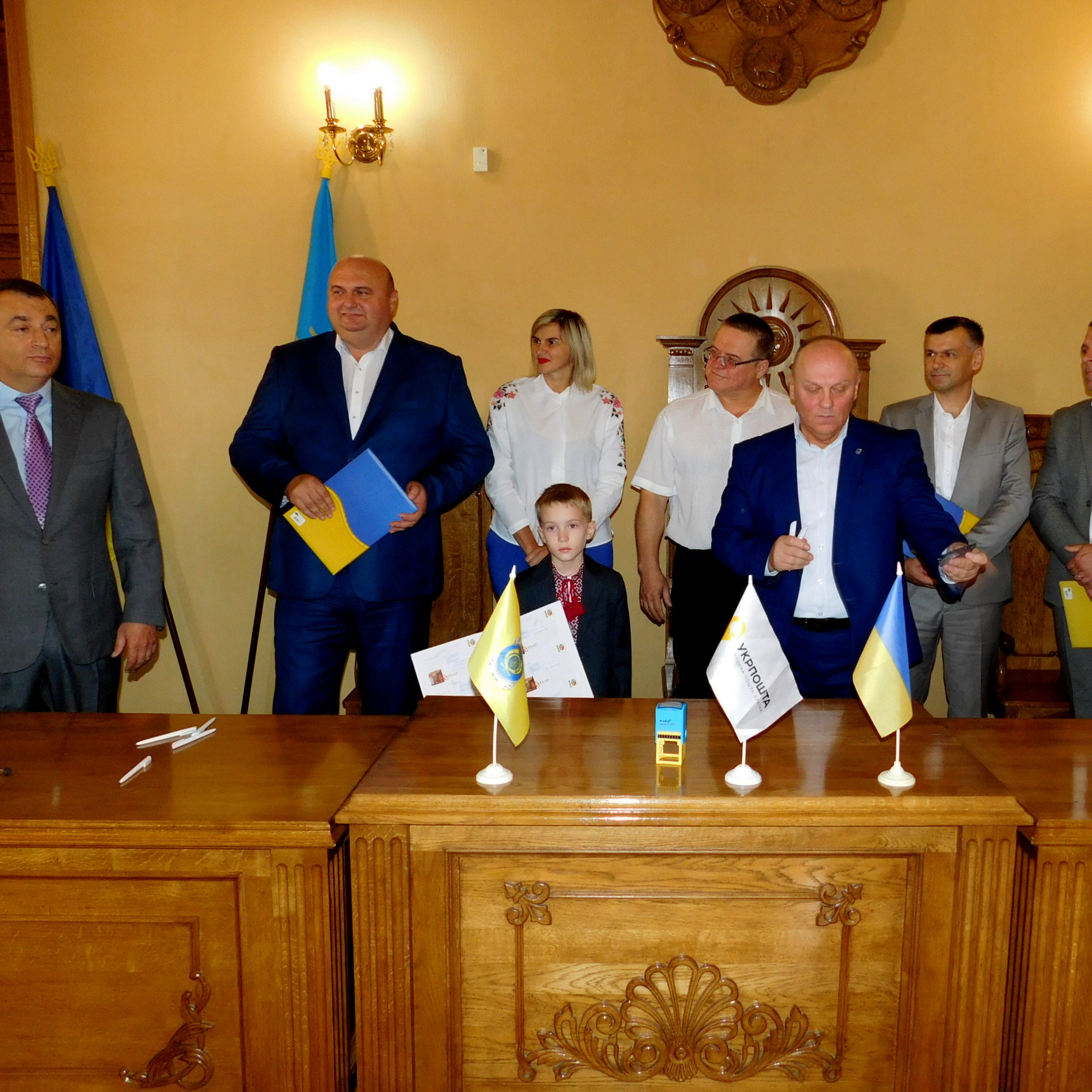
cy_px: 541
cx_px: 660
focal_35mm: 28
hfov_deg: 56.8
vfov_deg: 57.3
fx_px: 999
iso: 200
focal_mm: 4
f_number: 3
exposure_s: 1/30
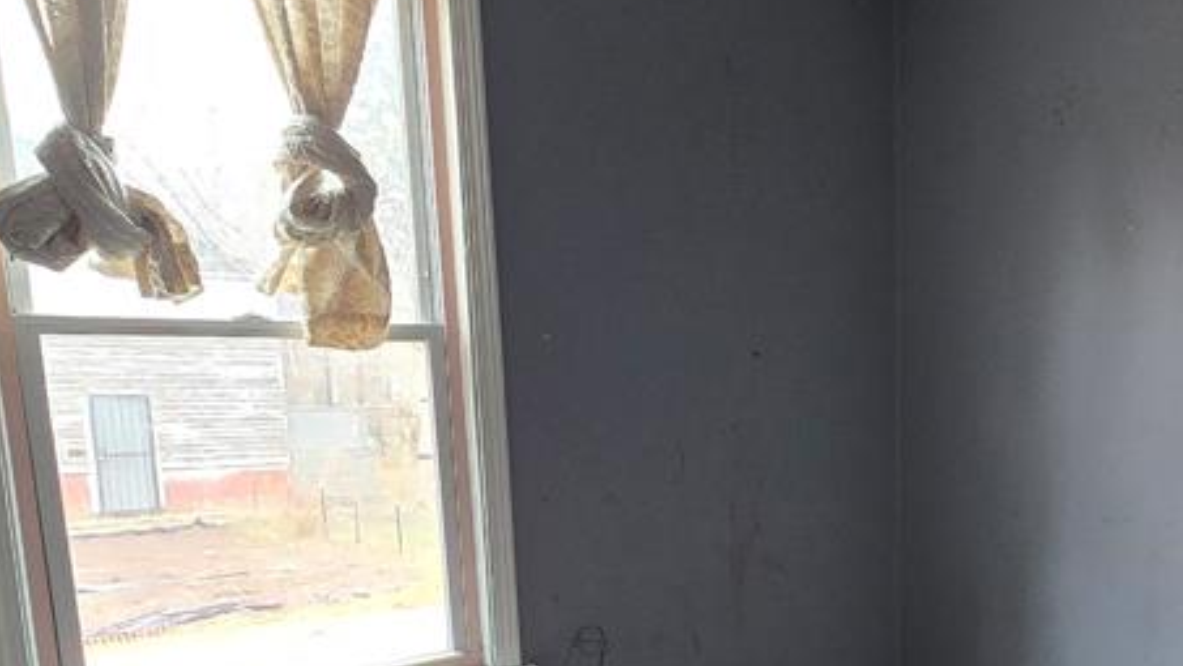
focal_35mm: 32
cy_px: 543
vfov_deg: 35.4
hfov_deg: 55.8
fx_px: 1004
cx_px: 977
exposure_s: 1/60
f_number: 2.2
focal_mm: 2.2
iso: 500
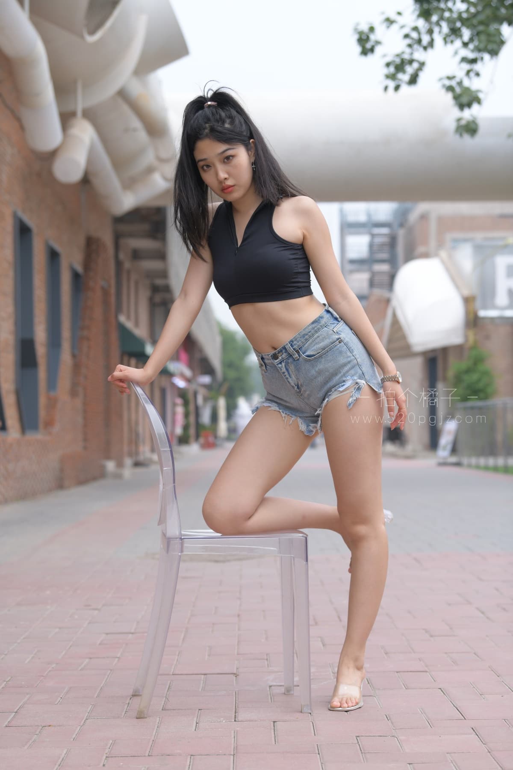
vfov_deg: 28.8
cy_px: 385
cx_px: 256
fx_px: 1496
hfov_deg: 19.5
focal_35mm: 70
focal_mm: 70
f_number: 4
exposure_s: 1/640
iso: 180
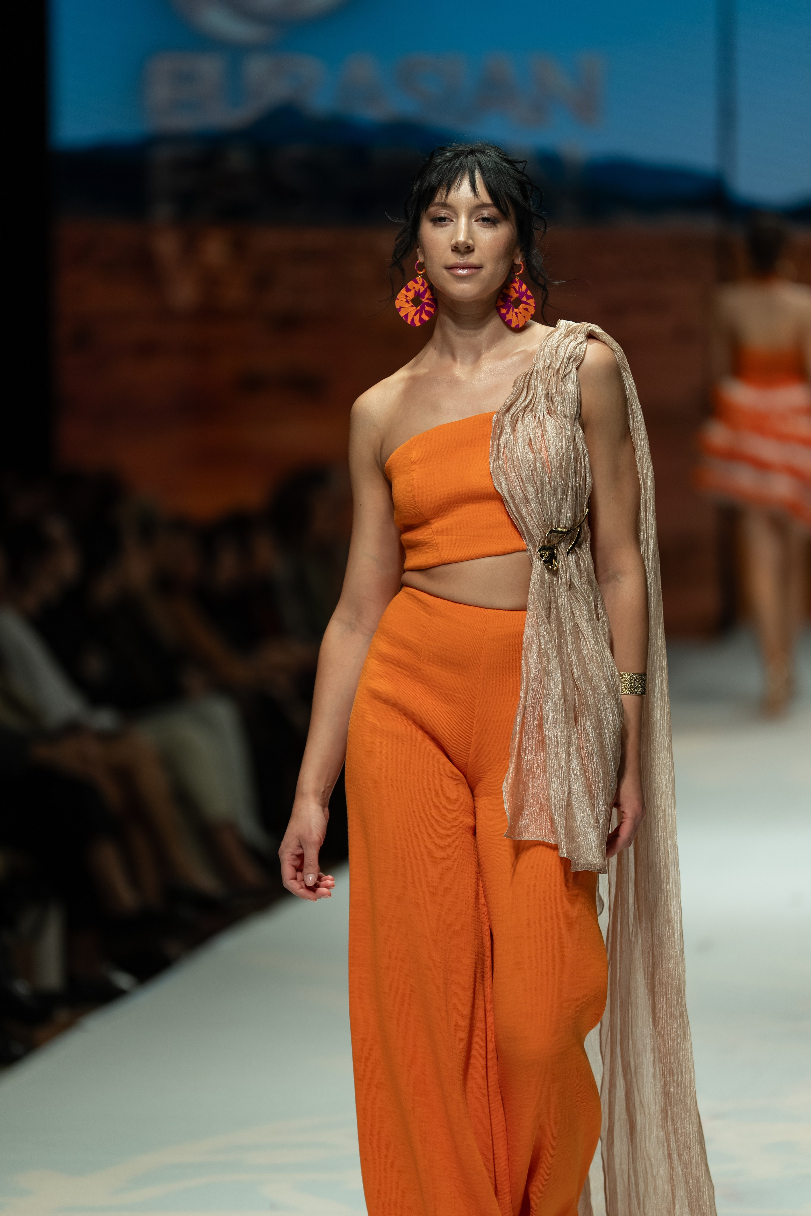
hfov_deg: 6.8
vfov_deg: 10.2
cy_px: 609
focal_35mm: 201
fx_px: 6792
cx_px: 407
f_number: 2.8
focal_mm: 200
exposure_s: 1/400
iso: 200
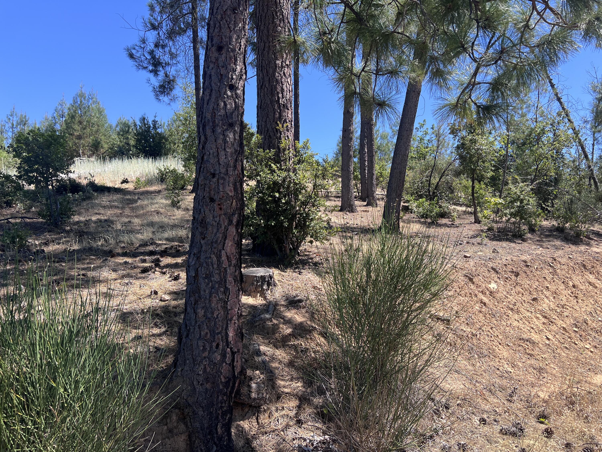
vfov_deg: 53.1
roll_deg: -0.1
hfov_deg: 67.3
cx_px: 301
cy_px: 226
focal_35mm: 26
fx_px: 452
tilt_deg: +5.0
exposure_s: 1/1645
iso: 50
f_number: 1.5
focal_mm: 5.7
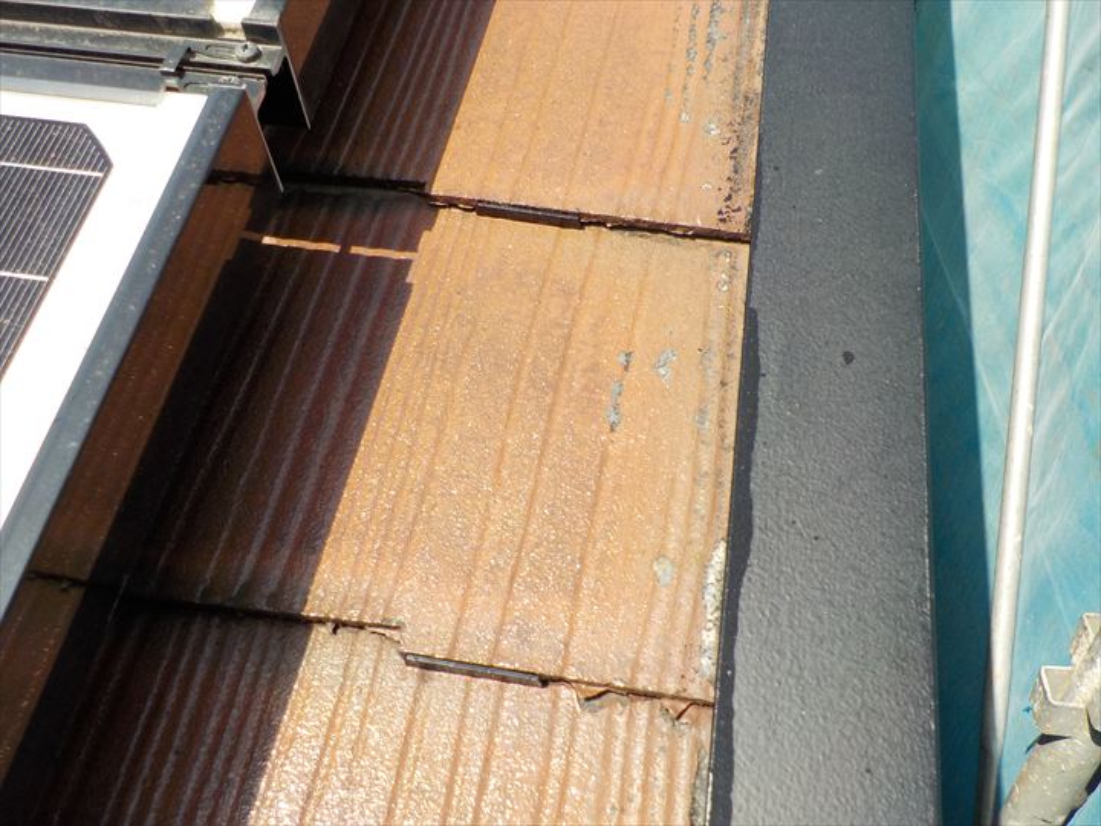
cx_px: 550
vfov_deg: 46.8
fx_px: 954
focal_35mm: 30
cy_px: 413
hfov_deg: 60.0
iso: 125
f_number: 3.3
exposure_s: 1/640
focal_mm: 4.1
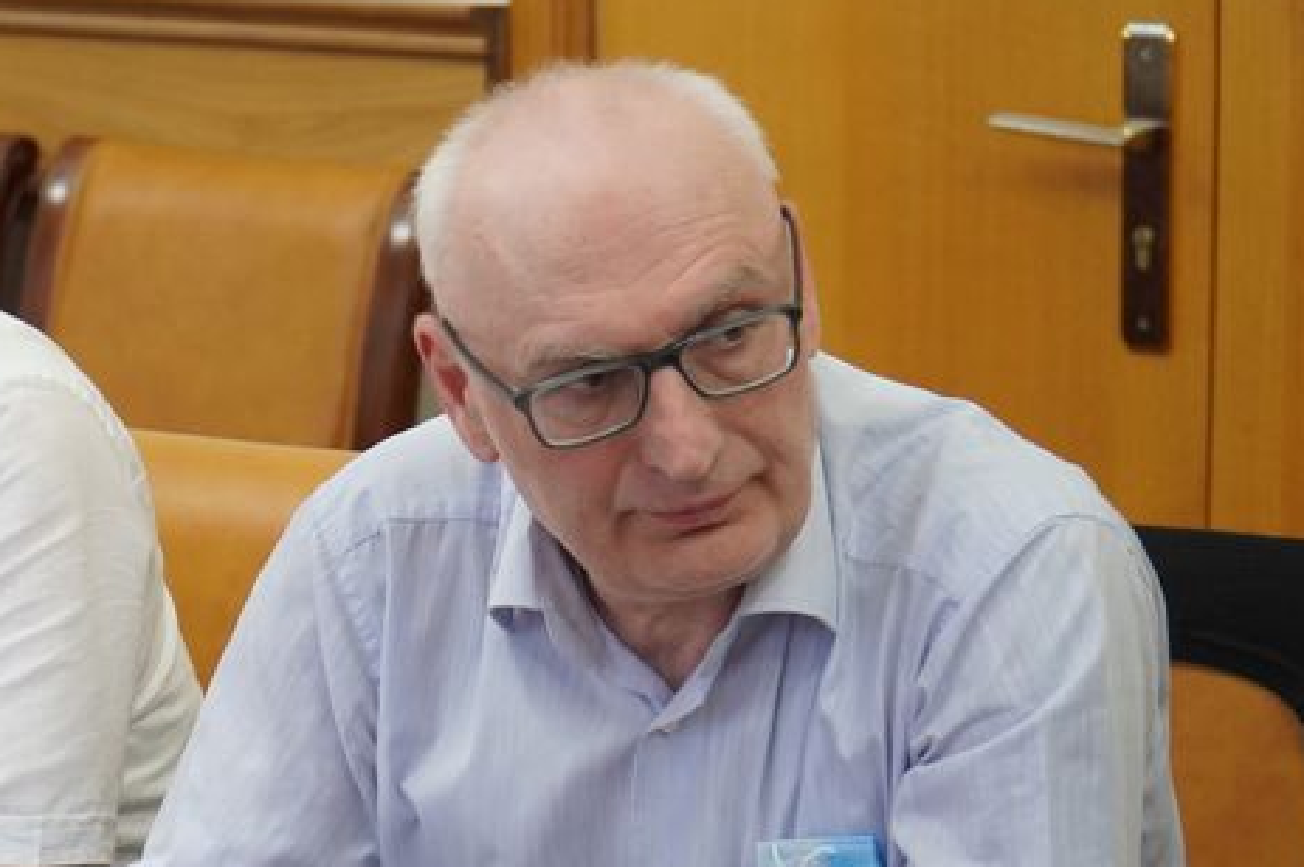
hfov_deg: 14.6
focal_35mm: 140
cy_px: 581
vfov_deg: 9.8
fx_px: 5067
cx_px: 245
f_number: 4
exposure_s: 1/160
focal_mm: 54
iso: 1600
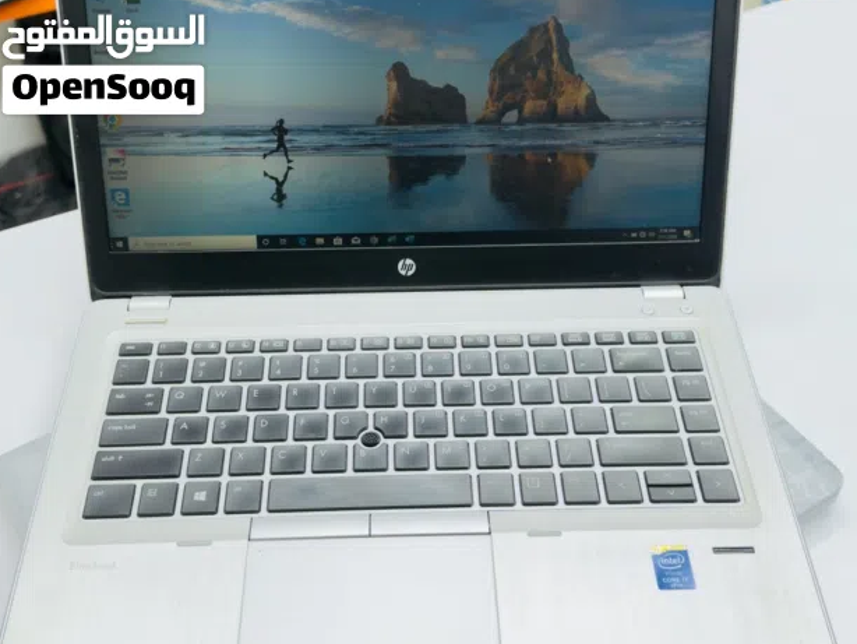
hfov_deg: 69.4
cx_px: 415
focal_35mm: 25
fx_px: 619
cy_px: 316
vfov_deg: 54.9
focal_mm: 6.76
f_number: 1.78
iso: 50
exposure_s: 1/151
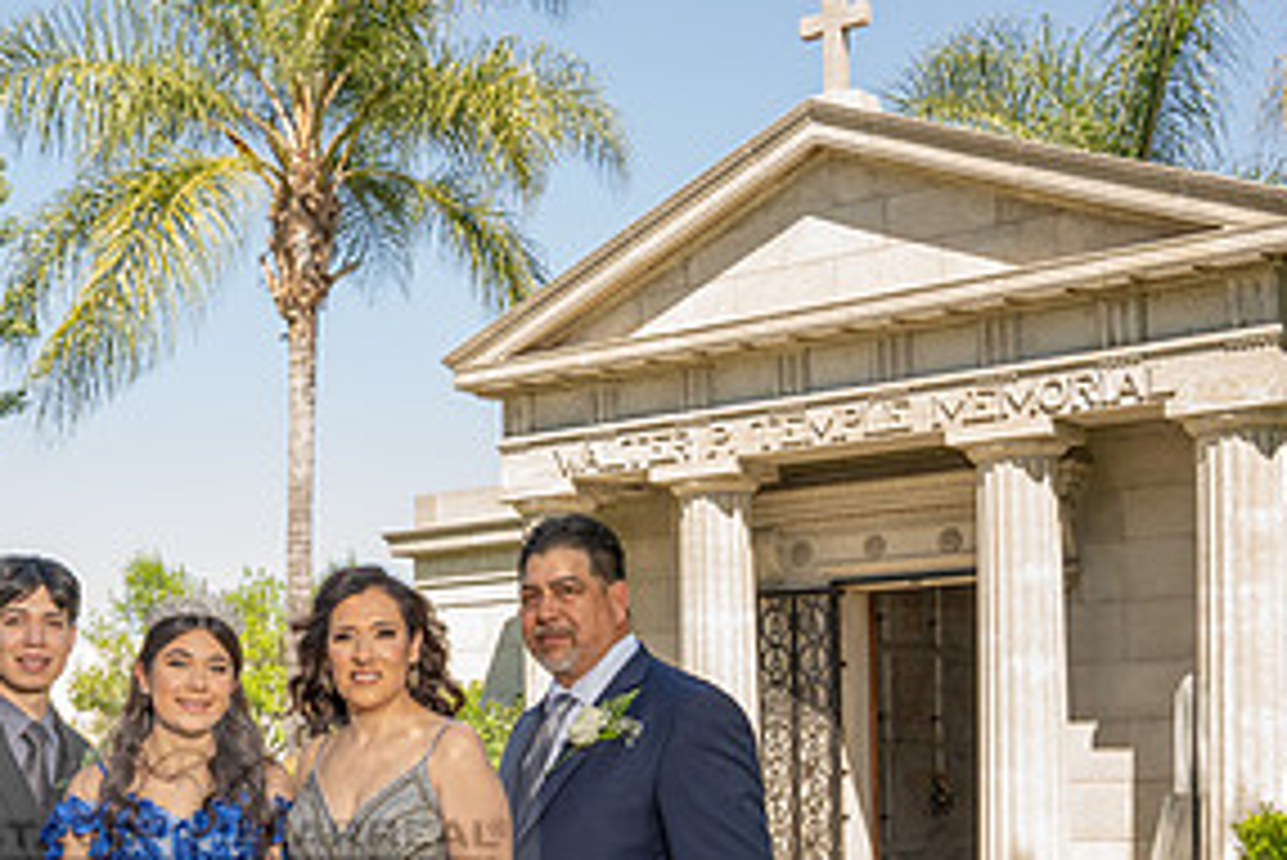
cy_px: 822
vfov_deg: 22.7
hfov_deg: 32.9
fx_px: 2074
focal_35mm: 58
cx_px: 158
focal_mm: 28.6
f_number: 6.3
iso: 80
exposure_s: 1/125
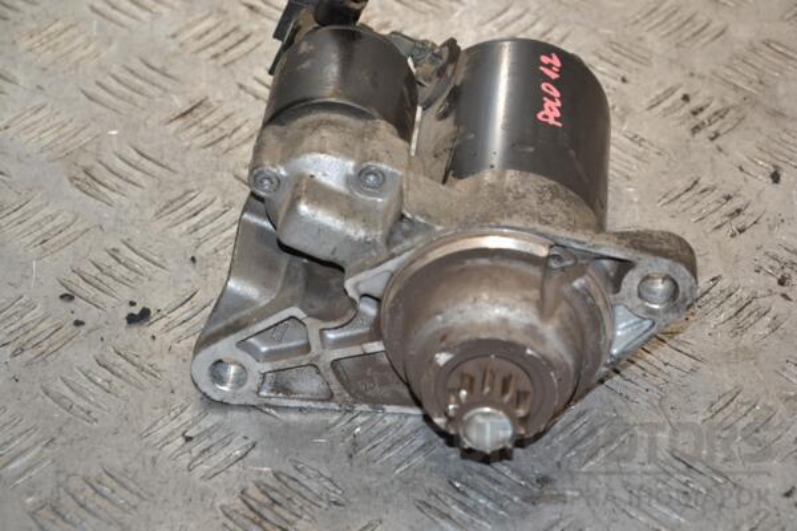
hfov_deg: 18.2
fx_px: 2490
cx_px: 398
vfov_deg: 12.2
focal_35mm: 112
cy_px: 266
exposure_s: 1/200
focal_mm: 75
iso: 800
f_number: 7.1
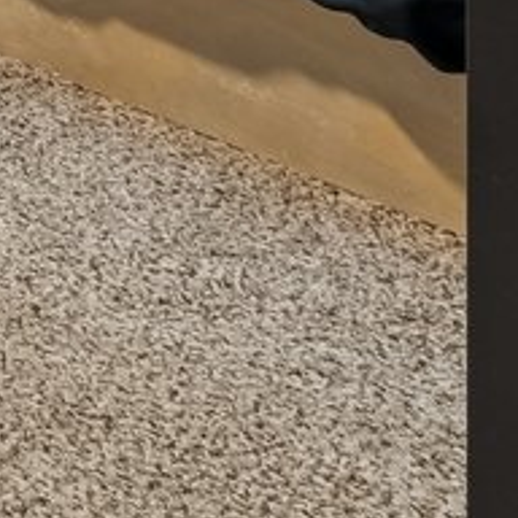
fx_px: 2455
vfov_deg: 8.9
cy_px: -1207
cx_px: -1748
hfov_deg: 7.3
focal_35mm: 145
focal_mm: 16
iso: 200
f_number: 8
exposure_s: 1/2
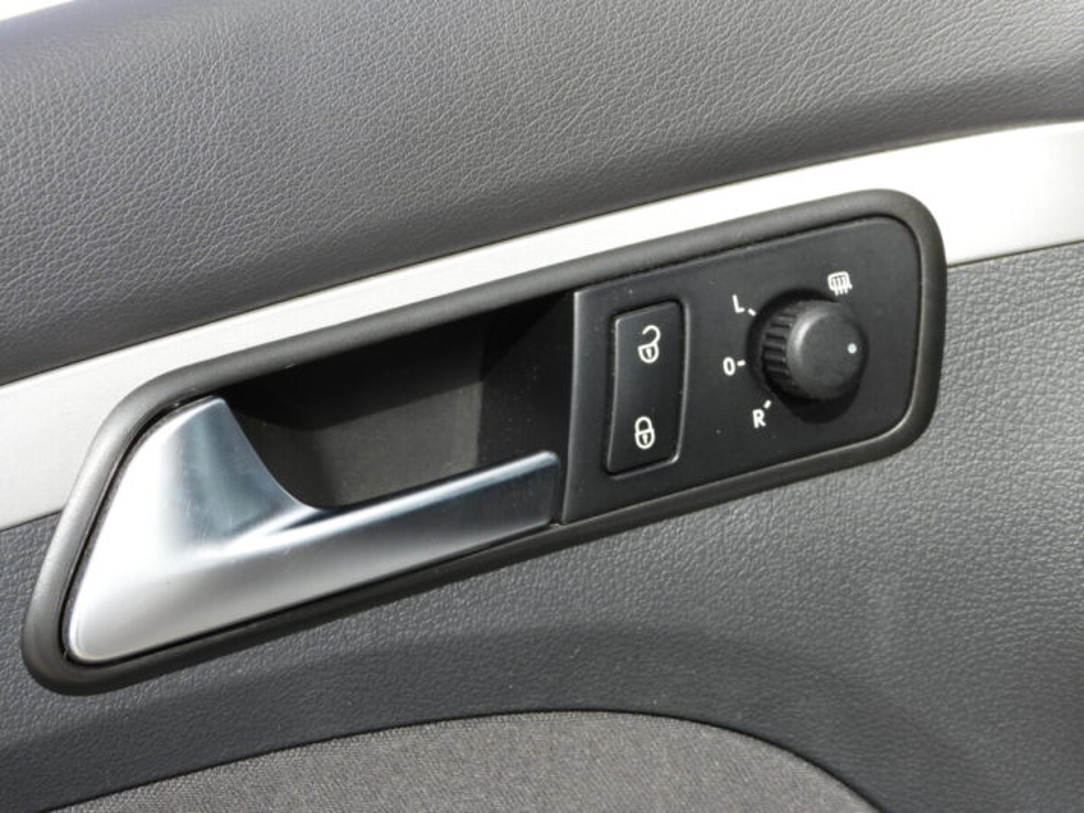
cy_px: 406
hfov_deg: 14.6
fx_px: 4228
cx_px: 542
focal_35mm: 135
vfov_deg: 11.0
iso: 100
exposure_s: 1/320
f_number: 4
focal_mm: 24.3
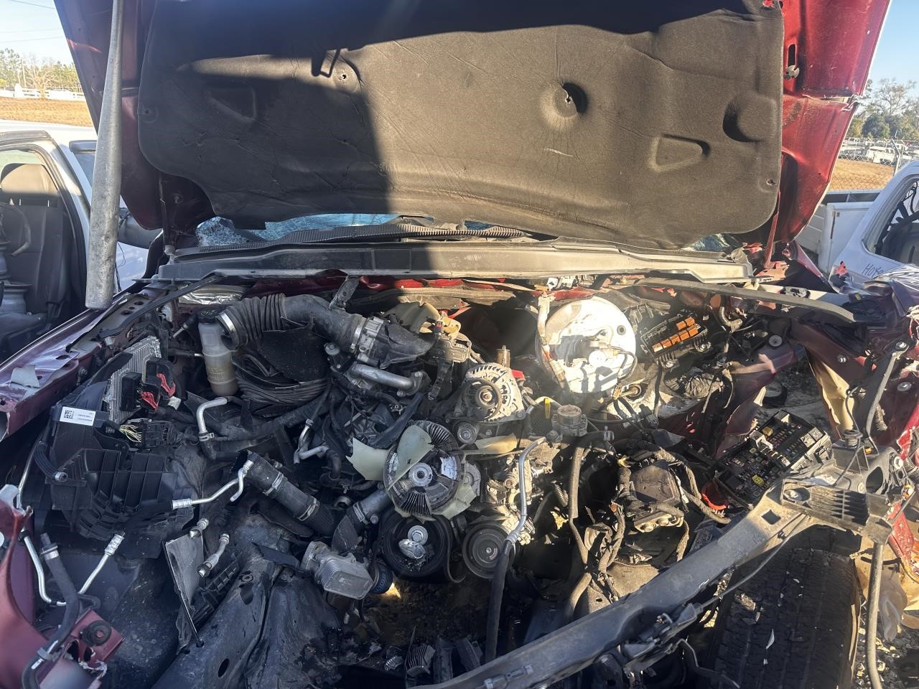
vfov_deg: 56.8
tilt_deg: -17.9
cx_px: 460
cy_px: 344
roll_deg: -2.9
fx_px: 637
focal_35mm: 24
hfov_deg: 71.6
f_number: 1.78
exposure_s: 1/462
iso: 80
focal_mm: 6.86
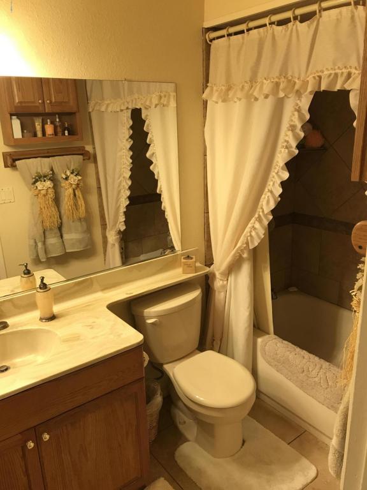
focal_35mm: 28
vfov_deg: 63.4
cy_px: 245
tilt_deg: -14.6
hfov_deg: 49.7
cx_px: 184
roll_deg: +2.0
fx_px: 396
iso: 20
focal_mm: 3.99
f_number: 1.8
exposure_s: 1/30
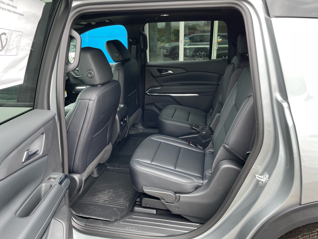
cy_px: 116
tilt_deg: -15.2
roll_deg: +1.3
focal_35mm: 27
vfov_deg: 51.4
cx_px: 154
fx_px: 248
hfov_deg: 65.3
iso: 40
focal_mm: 4.2
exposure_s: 1/121
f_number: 1.6
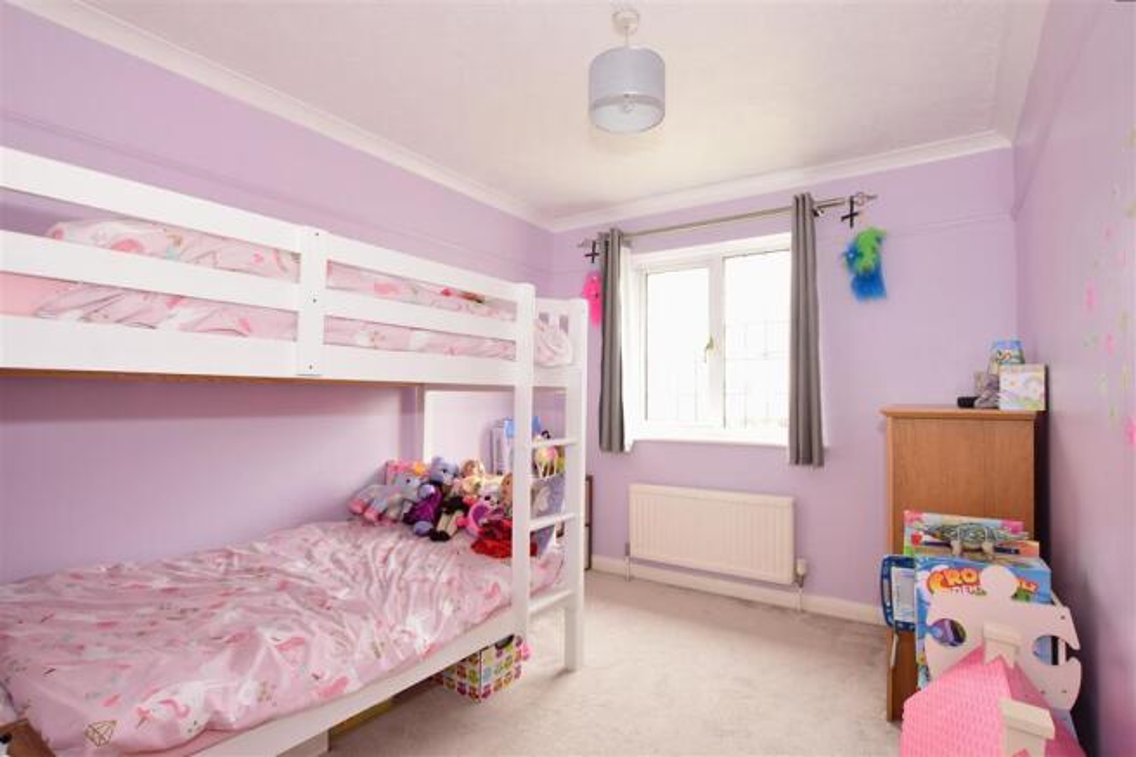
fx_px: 473
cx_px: 568
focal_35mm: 15
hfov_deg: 100.4
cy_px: 378
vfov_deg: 77.3
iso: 400
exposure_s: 1/10
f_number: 5.6
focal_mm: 10
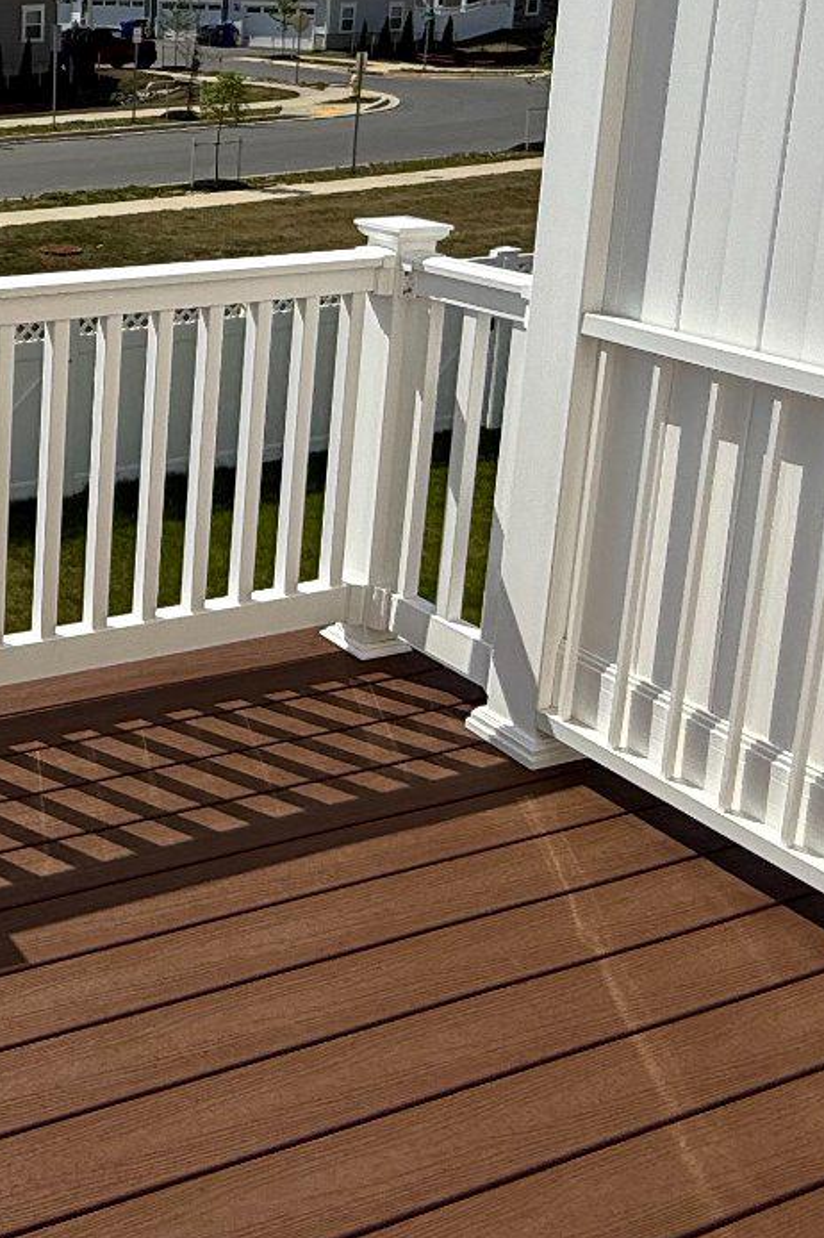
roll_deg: +1.0
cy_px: 275
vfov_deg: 43.6
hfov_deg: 26.8
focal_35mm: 43
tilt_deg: -10.9
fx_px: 1478
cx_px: -216
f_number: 2.2
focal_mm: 2.22
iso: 50
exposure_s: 1/3891
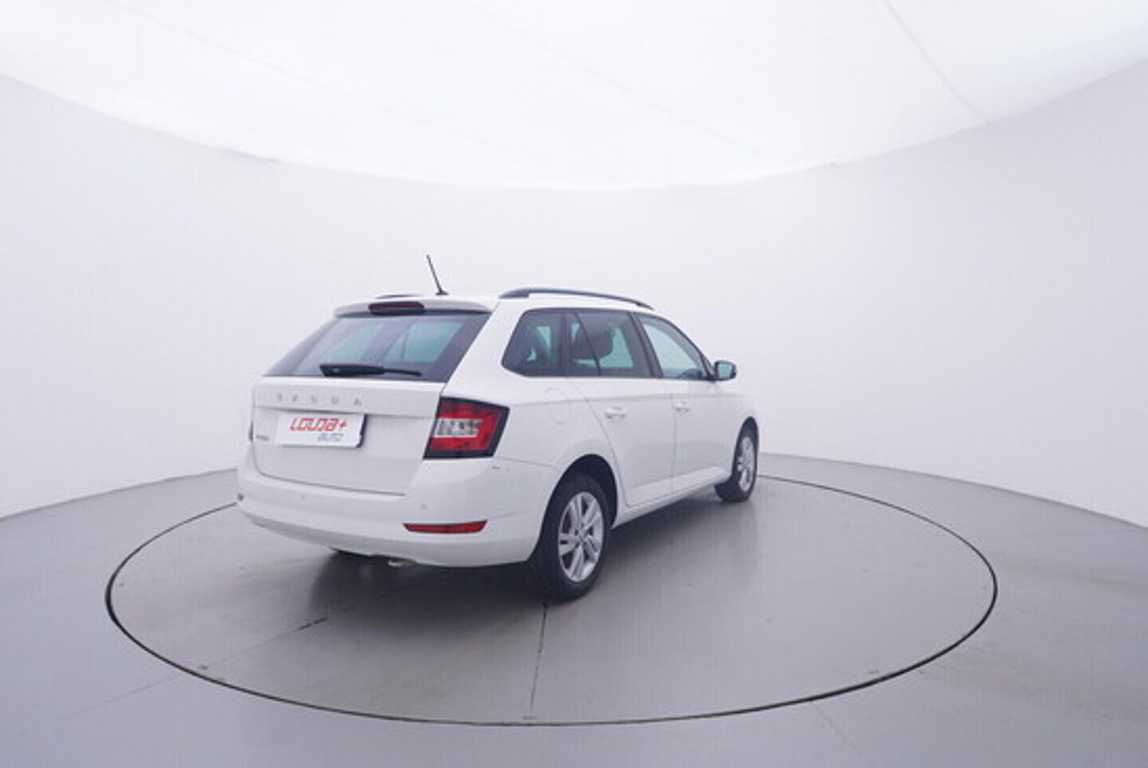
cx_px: 574
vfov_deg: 56.2
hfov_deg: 77.3
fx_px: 718
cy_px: 384
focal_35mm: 22
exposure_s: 1/80
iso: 200
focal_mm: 15
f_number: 5
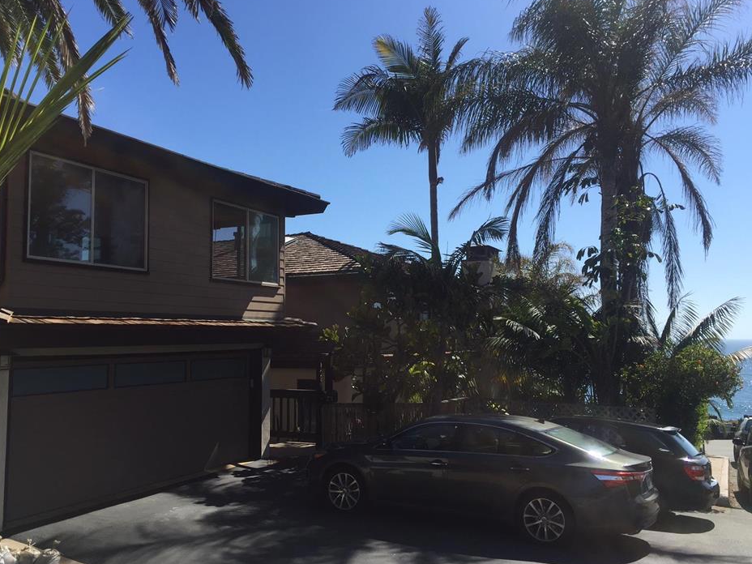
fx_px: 695
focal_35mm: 32
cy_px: 286
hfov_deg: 56.8
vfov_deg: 44.2
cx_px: 351
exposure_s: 1/2083
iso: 32
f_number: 2.2
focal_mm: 4.15
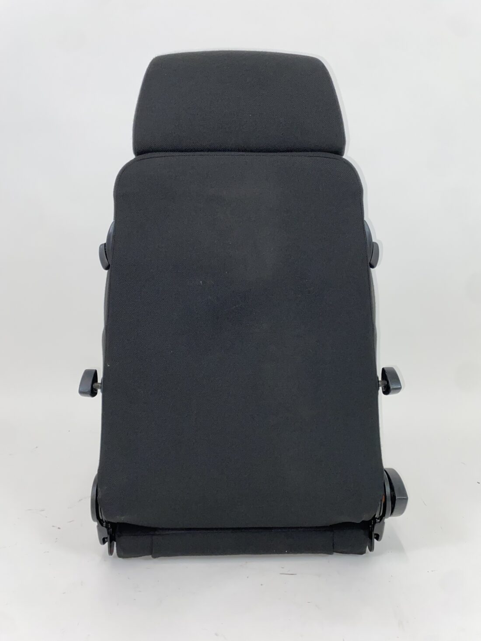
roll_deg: -0.7
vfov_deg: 67.3
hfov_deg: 53.1
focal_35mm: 26
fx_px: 482
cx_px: 240
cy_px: 320
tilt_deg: -5.6
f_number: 1.8
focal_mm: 4.25
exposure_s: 1/100
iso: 100
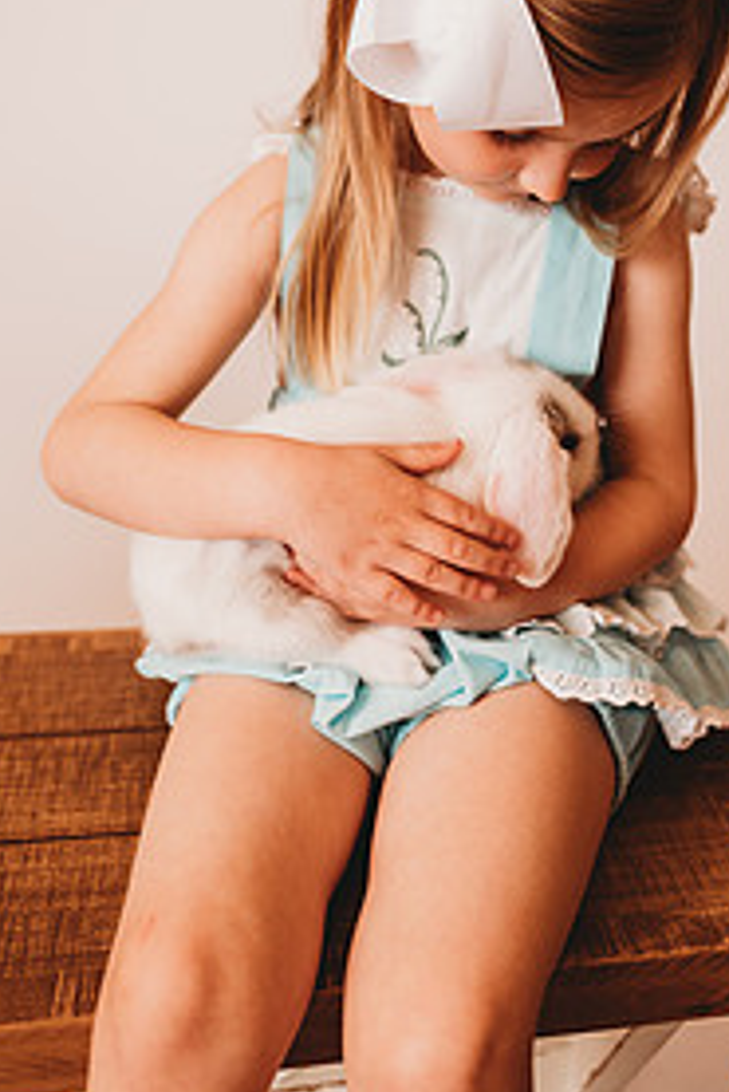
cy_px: 359
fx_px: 1183
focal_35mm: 39
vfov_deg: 48.6
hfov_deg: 33.9
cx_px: 497
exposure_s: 1/160
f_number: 2.5
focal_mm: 24
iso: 160
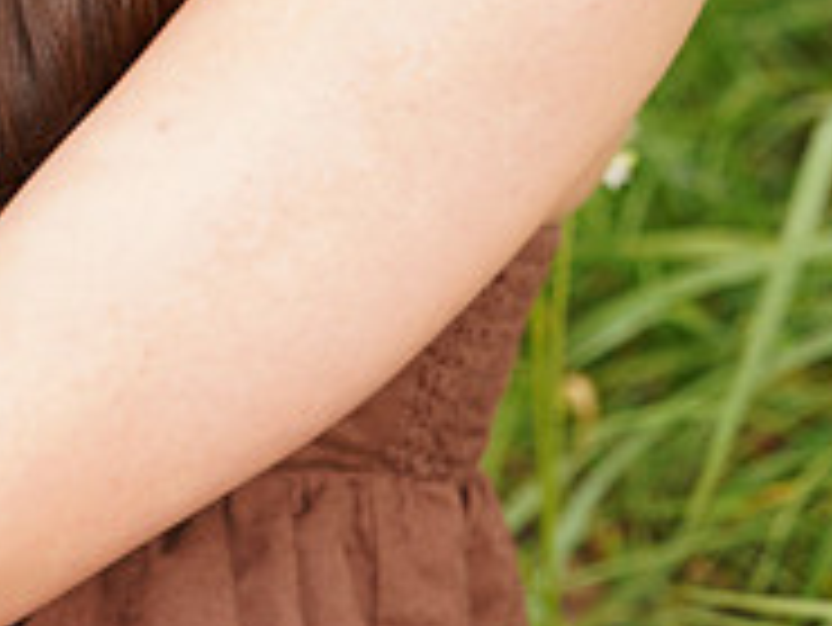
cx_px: 7
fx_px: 9067
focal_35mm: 377
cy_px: -522
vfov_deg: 3.9
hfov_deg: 5.2
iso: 100
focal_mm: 125
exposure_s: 1/100
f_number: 4.5
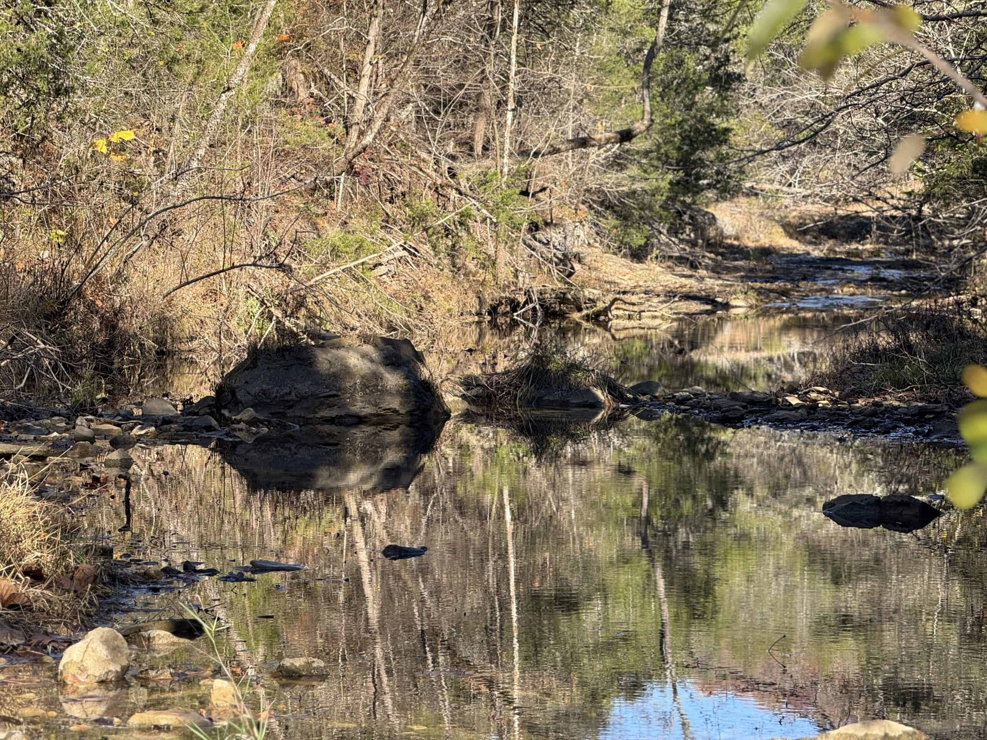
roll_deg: -0.4
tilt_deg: -2.2
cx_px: 494
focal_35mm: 120
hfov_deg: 16.4
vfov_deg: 12.3
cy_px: 370
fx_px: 3422
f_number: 2.8
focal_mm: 15.66
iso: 50
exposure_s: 1/322
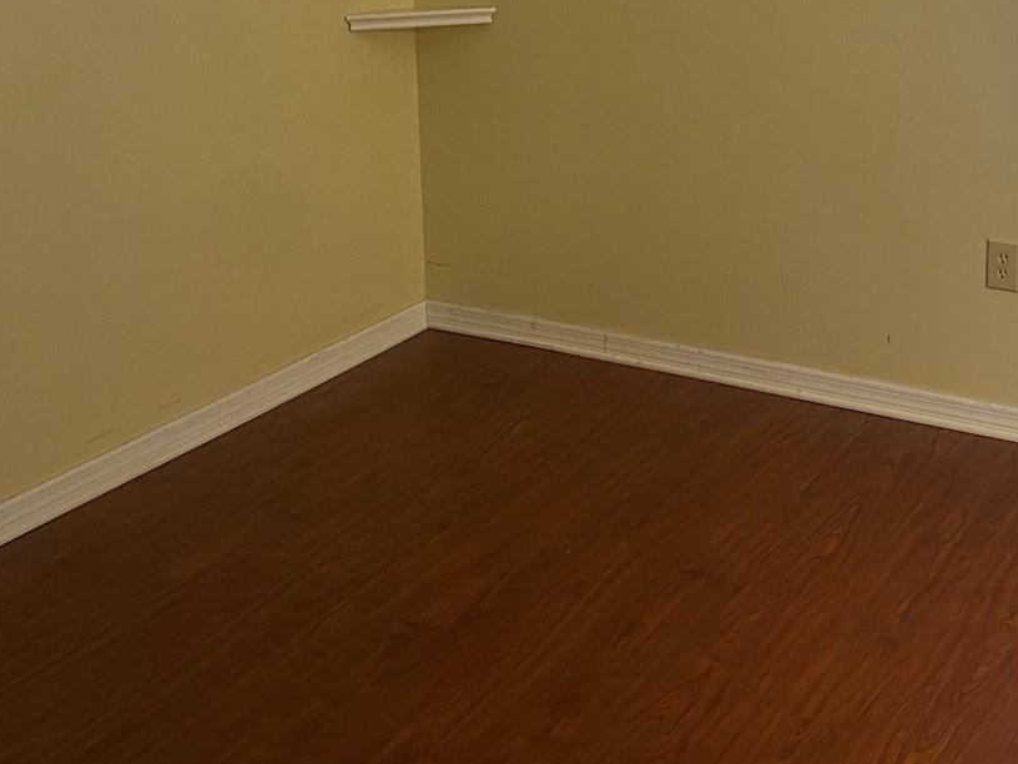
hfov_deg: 37.1
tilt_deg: -11.4
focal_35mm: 51
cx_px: 680
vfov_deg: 27.4
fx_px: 1500
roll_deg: +1.3
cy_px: 54
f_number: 1.8
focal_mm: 4.25
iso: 200
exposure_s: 1/60
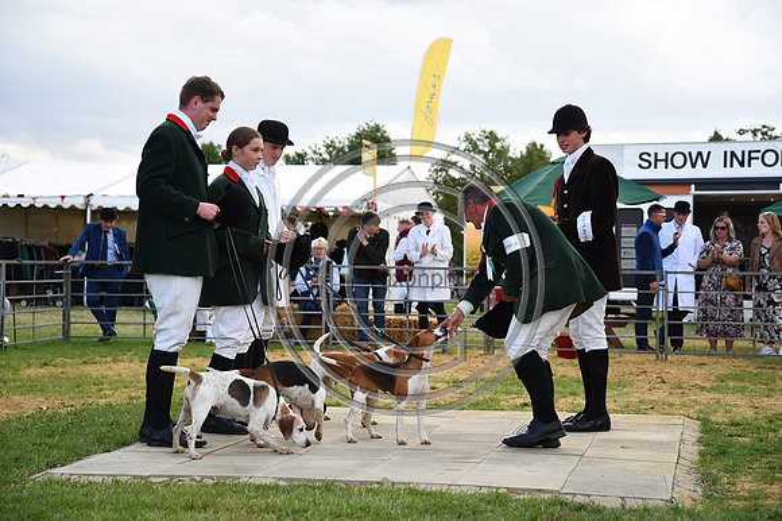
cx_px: 391
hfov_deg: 23.9
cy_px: 260
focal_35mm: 85
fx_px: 1845
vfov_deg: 16.1
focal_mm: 85
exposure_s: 1/1250
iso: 900
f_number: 5.6
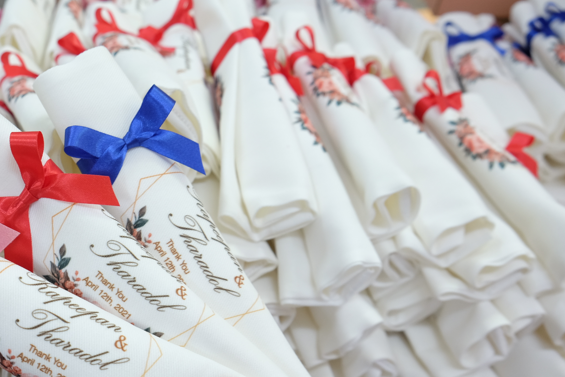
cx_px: 127
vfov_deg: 30.8
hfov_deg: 43.6
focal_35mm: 43
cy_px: 270
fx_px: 675
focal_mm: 18
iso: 640
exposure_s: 1/15
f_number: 4
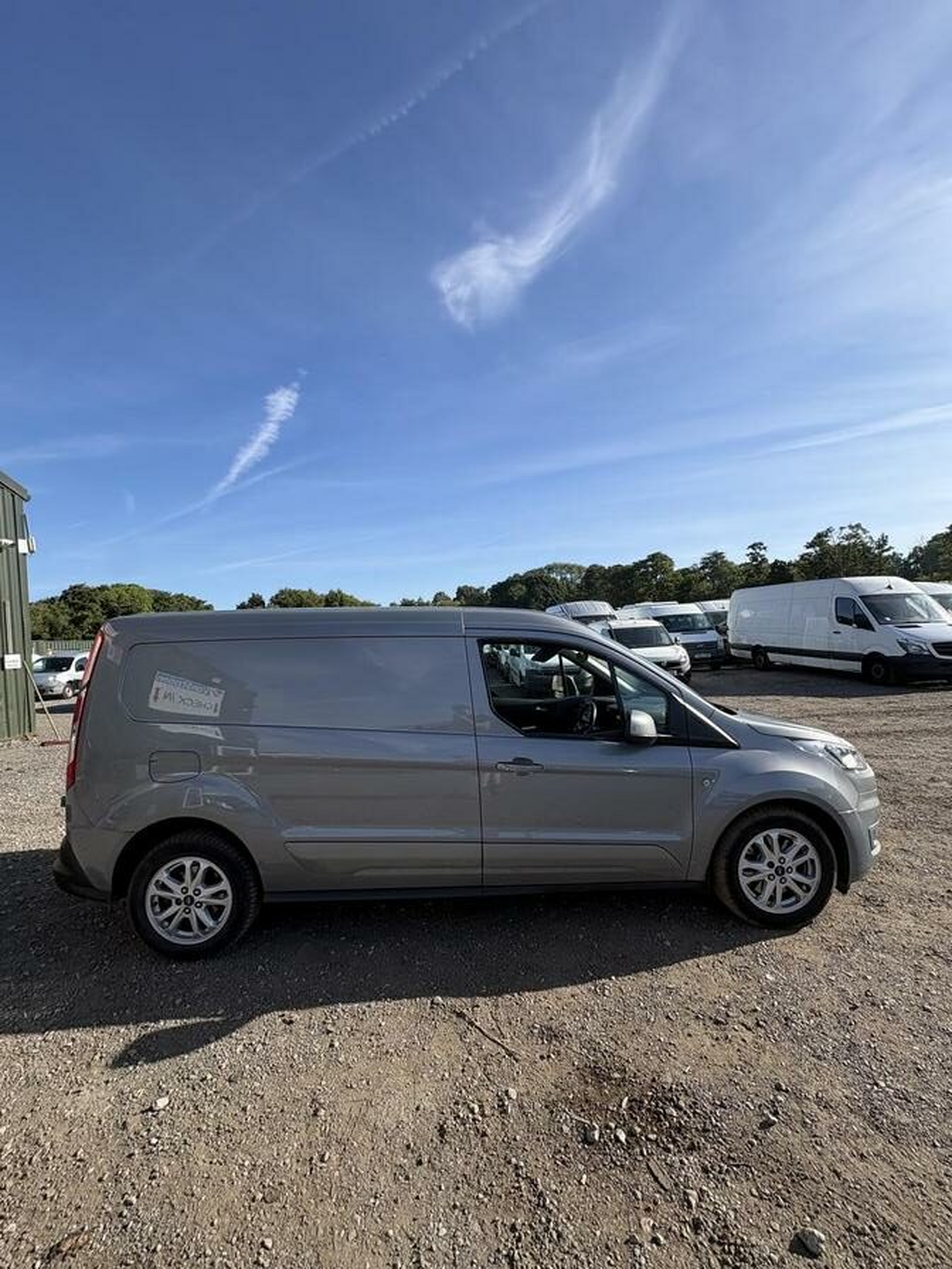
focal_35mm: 14
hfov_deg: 85.7
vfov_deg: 102.1
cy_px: 634
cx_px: 476
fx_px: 513
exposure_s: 1/1449
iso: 50
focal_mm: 2.22
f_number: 2.2
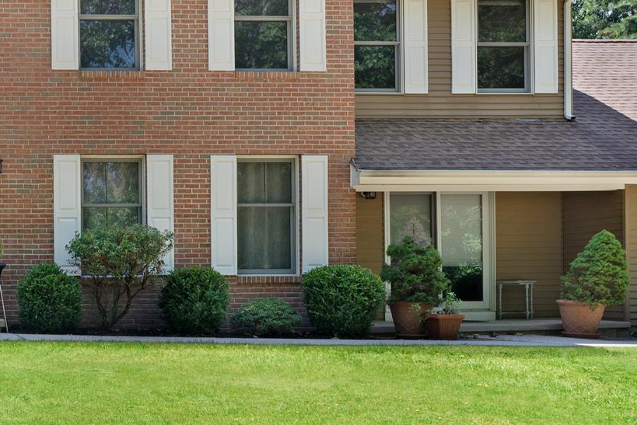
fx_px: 885
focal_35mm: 50
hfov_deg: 33.7
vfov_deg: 26.9
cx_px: -85
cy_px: 282
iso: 125
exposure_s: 1/5000
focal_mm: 20
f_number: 8
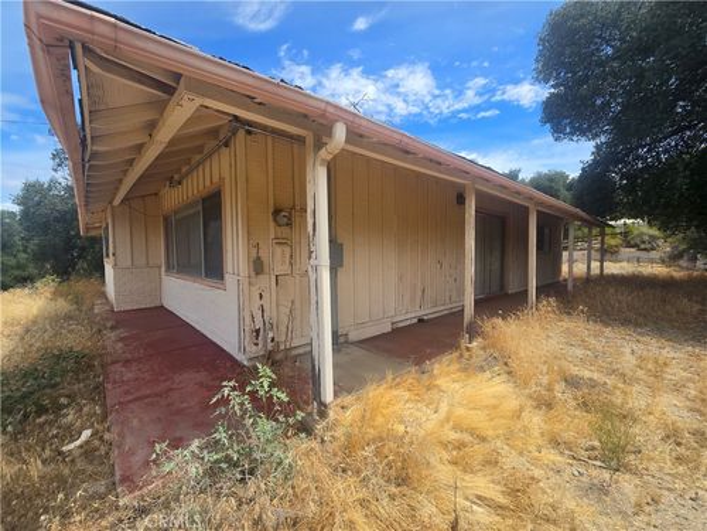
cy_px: 266
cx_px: 354
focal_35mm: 13
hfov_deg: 106.2
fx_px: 266
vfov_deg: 89.9
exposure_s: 1/1358
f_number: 2.2
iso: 50
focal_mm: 2.2
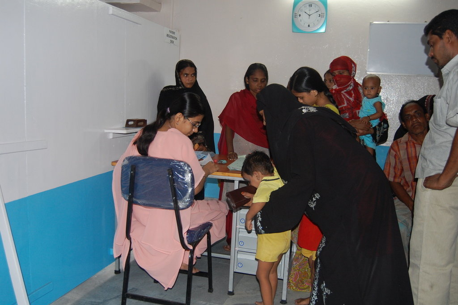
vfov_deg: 39.9
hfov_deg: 57.3
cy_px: 152
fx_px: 419
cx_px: 229
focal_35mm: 33
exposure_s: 1/60
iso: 400
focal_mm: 22
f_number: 3.8
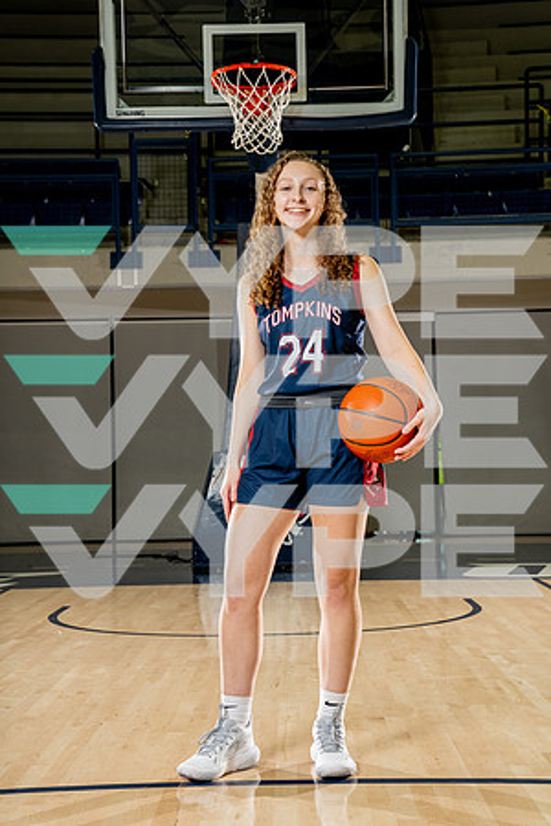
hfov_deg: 22.6
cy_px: 413
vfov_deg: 33.4
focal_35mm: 60
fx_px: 1377
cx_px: 276
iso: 640
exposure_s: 1/250
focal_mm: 60
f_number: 8
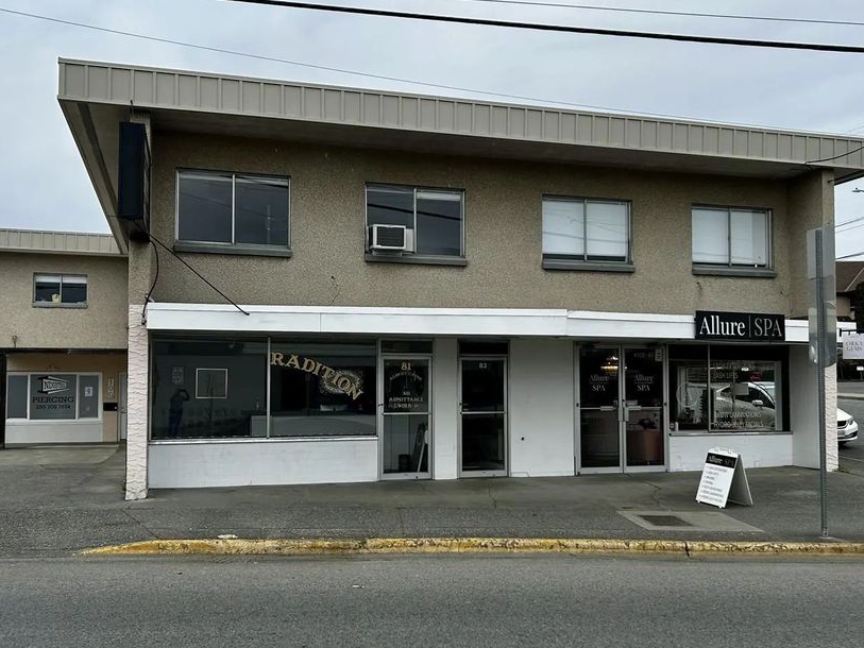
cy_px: 349
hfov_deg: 53.9
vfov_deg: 41.8
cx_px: 438
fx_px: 849
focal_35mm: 34
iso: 50
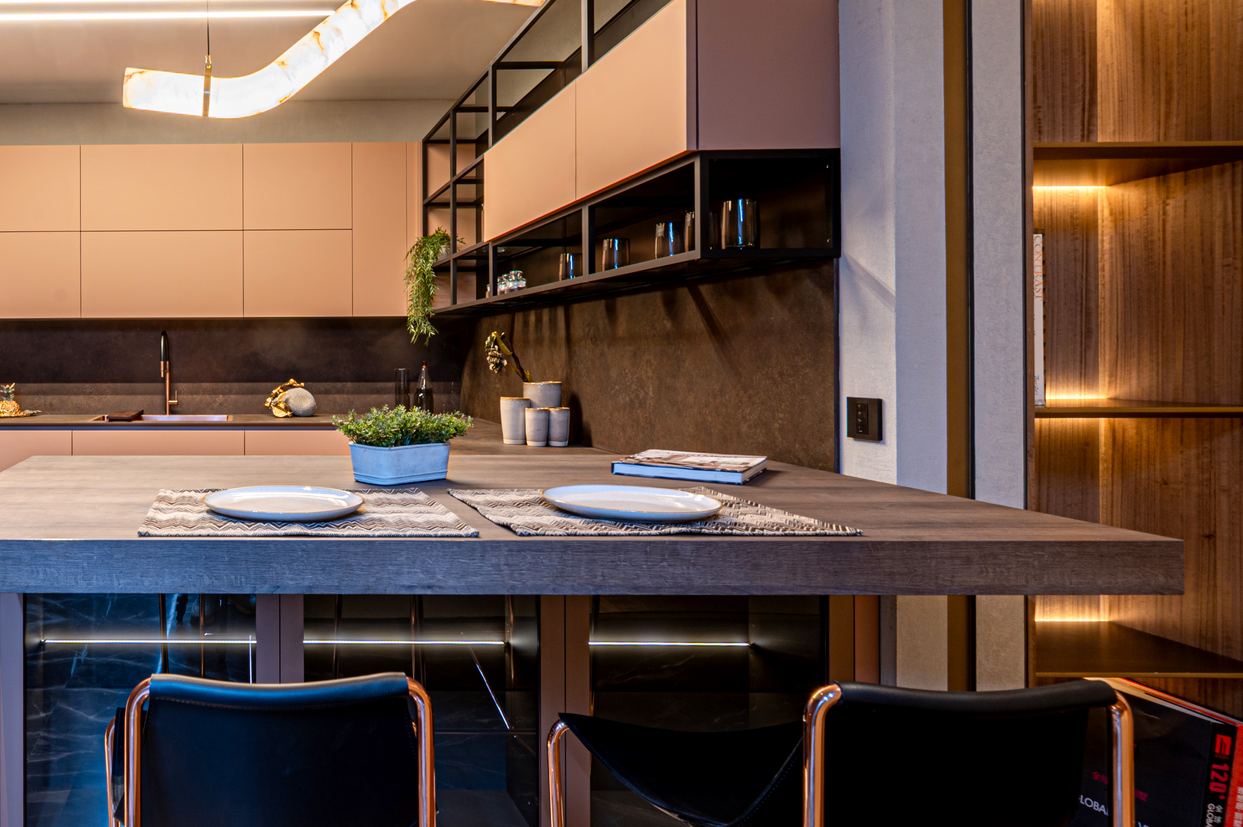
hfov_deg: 65.9
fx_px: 828
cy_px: 348
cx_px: 220
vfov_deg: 52.8
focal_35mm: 24
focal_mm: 14
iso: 100
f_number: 11
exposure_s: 1/2
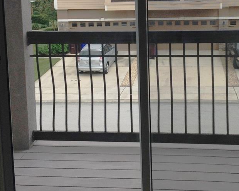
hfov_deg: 28.7
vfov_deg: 22.9
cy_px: 42
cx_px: 139
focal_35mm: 66
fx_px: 467
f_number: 2.4
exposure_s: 1/687
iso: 50
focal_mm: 4.28
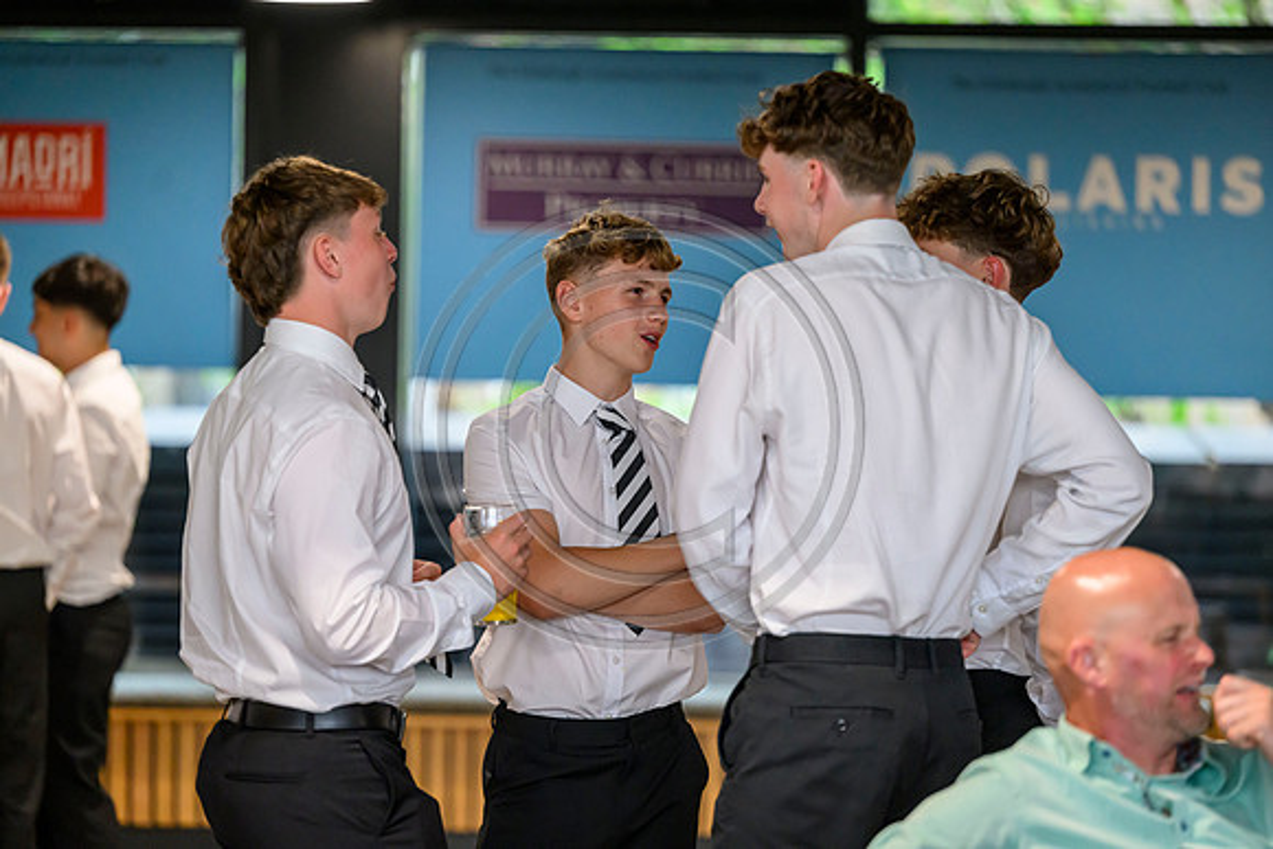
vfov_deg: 8.9
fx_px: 5482
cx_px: 636
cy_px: 424
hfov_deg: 13.2
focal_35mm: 155
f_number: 3.2
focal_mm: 155
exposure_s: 1/320
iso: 4000
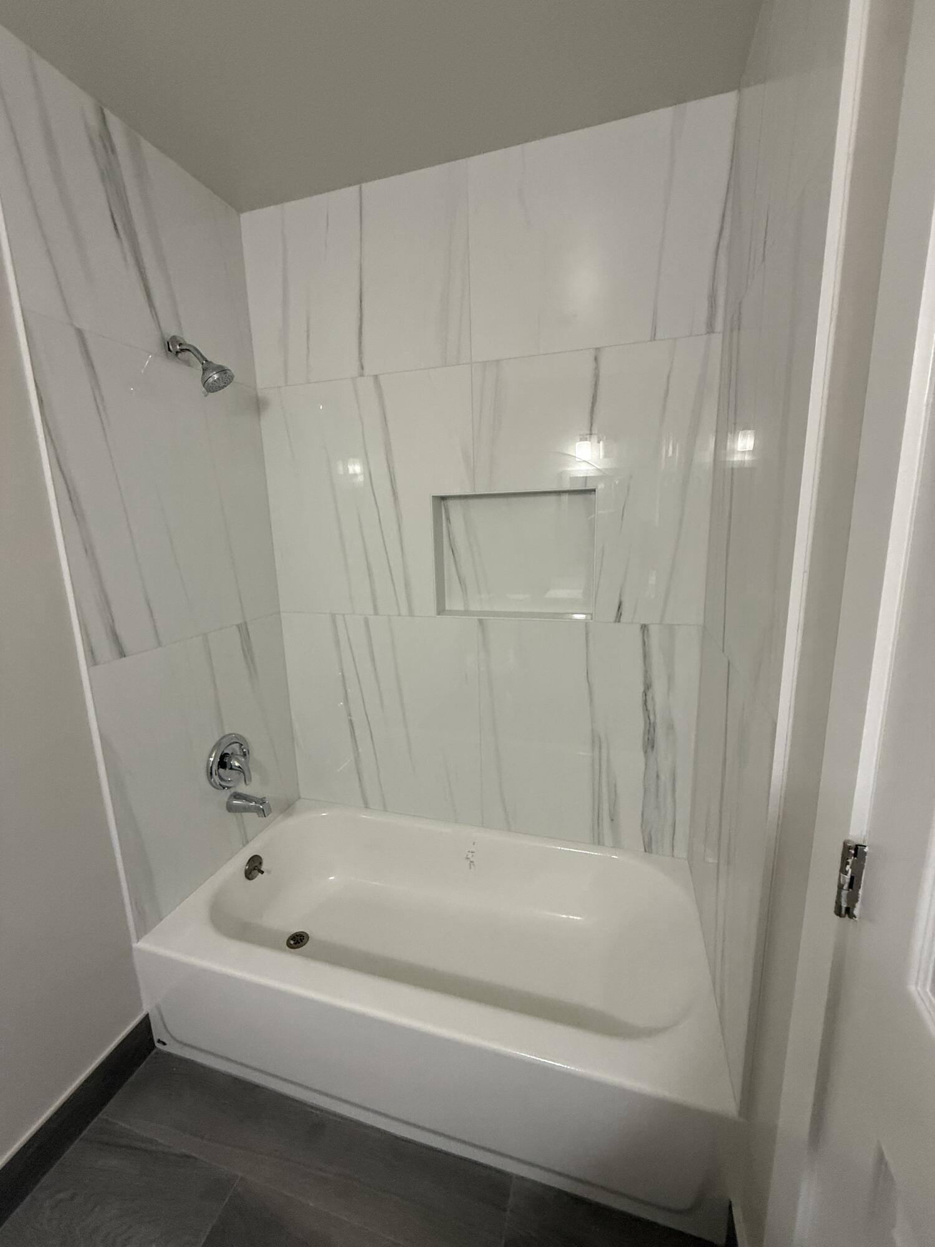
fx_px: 504
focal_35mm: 14
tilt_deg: -10.3
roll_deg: +1.1
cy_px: 624
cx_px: 468
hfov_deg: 85.7
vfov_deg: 102.1
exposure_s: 1/60
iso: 400
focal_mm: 2.22
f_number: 2.2
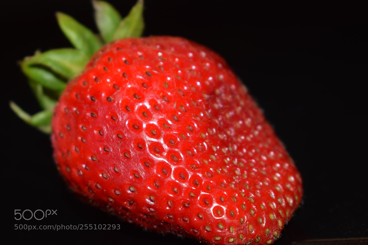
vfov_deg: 16.5
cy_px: 122
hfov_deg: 24.6
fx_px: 843
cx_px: 184
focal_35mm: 82
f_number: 5.6
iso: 100
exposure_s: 1/200
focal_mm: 55
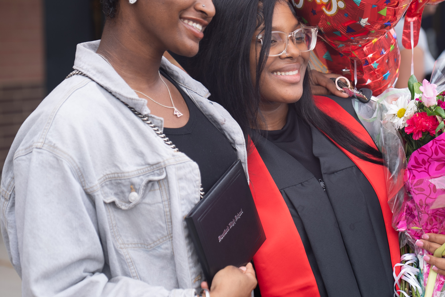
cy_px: 116
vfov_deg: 12.2
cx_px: 300
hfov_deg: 18.2
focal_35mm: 112
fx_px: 1385
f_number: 2.8
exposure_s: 1/125
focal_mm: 70
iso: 80
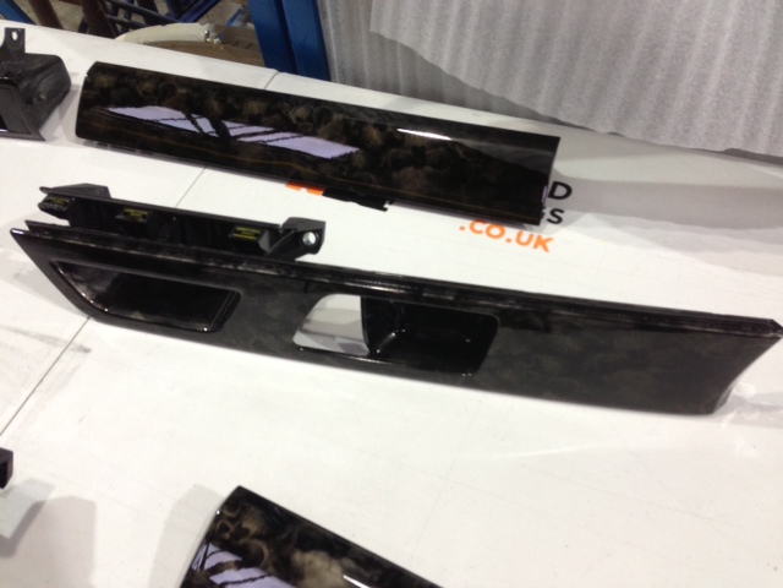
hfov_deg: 55.4
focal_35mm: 33
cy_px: 294
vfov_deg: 42.9
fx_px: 746
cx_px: 392
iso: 125
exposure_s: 1/20
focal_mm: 4.13
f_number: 2.4
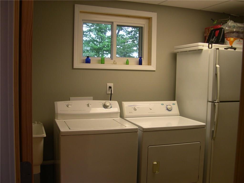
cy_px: 92
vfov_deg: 37.7
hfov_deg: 49.0
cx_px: 122
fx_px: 268
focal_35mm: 38
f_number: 2.8
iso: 100
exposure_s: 1/52.8
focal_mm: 8
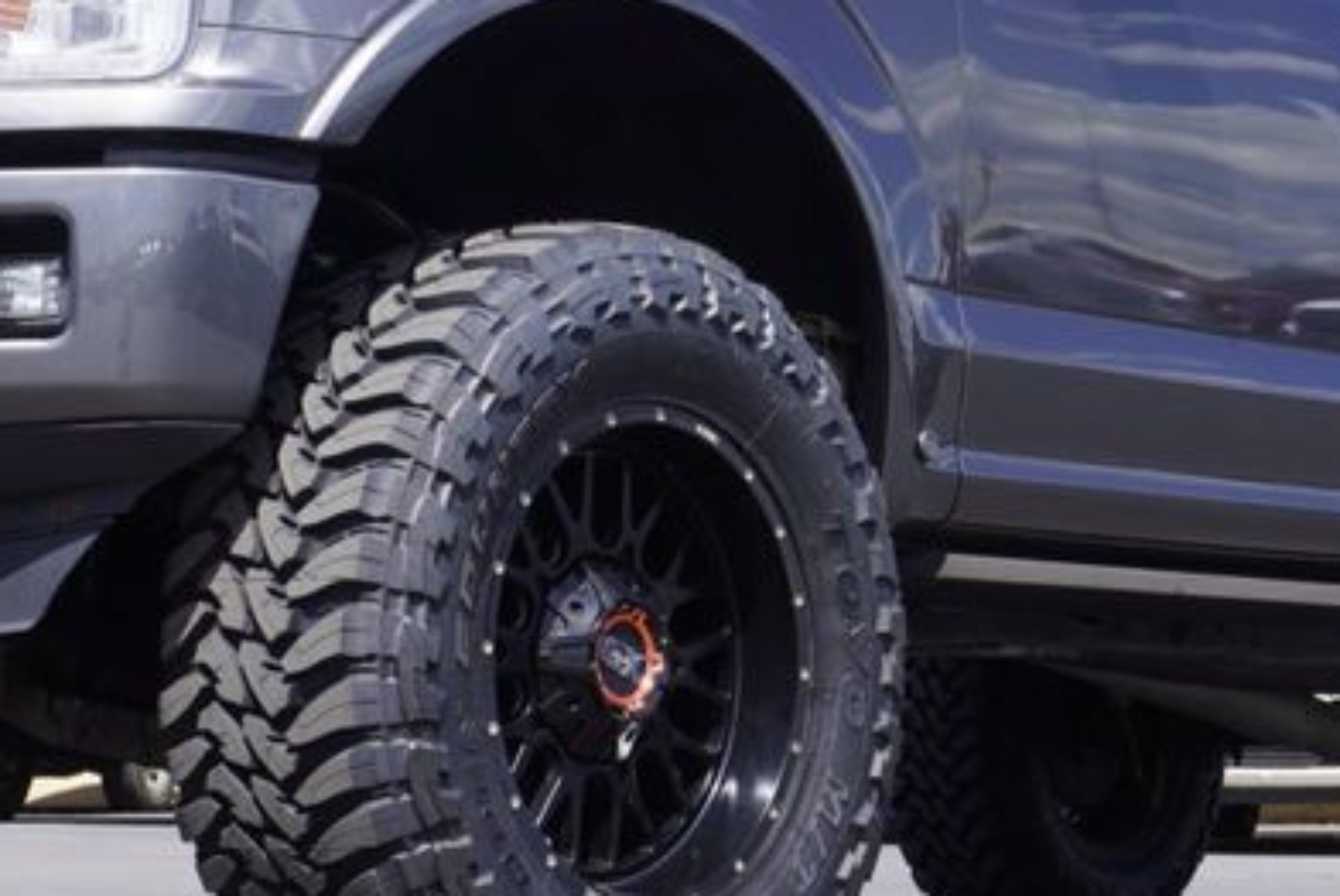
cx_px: 622
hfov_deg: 20.0
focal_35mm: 102
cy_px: 277
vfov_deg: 13.4
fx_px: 3799
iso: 100
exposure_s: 1/125
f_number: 9
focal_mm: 26
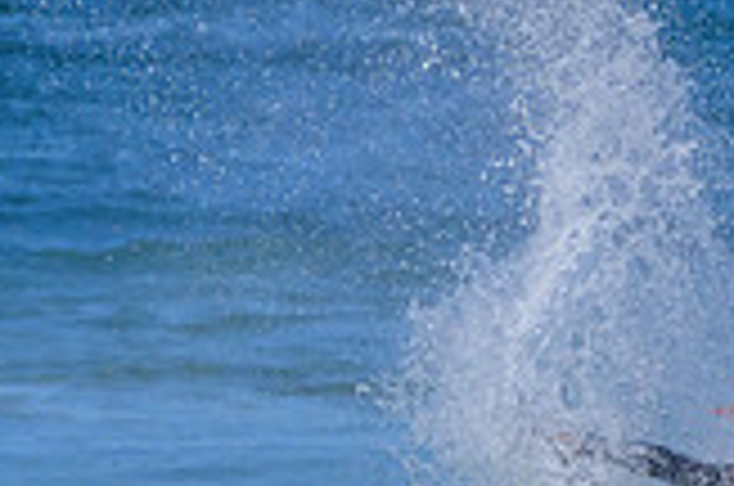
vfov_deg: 0.4
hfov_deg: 0.6
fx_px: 72625
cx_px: 770
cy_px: 700
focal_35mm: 3569
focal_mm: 1000
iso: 1100
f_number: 11
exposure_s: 1/3200
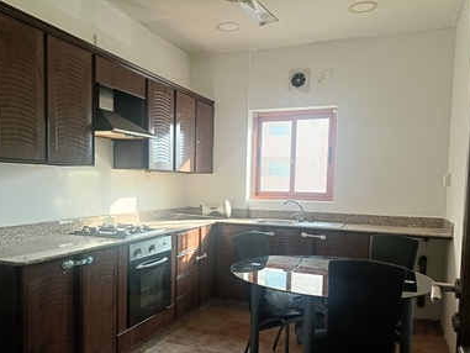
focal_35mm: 30
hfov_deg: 59.6
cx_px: 196
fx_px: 407
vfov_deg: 46.6
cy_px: 210
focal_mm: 4.7
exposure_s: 1/50
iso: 1033
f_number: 1.7
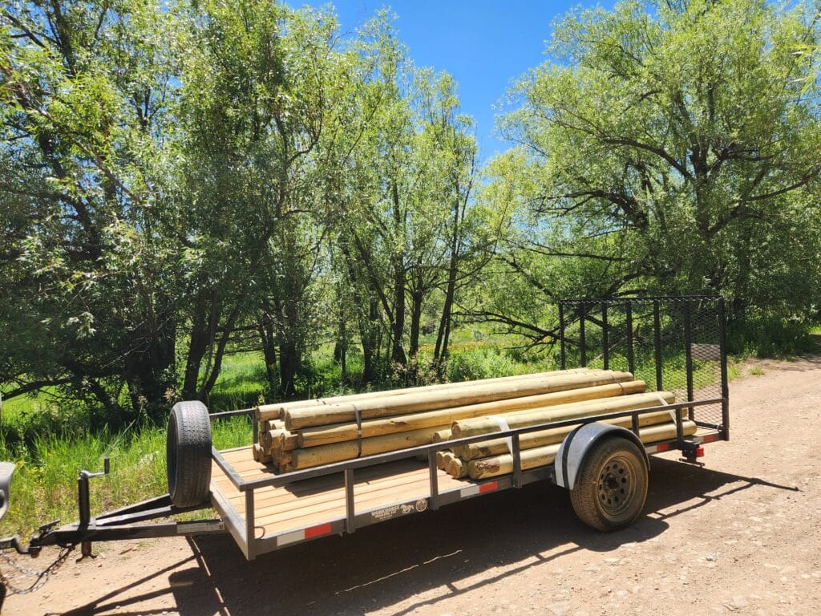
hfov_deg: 73.9
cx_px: 410
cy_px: 308
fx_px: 545
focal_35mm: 23
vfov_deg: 58.9
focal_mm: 5.4
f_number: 1.8
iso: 20
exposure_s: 1/934
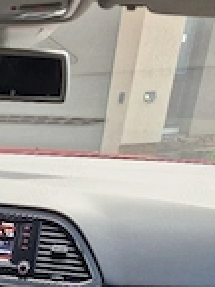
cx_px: -50
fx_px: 530
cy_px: 355
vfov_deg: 26.5
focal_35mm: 64
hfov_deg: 21.2
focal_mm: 5.4
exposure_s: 1/100
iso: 160
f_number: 1.8
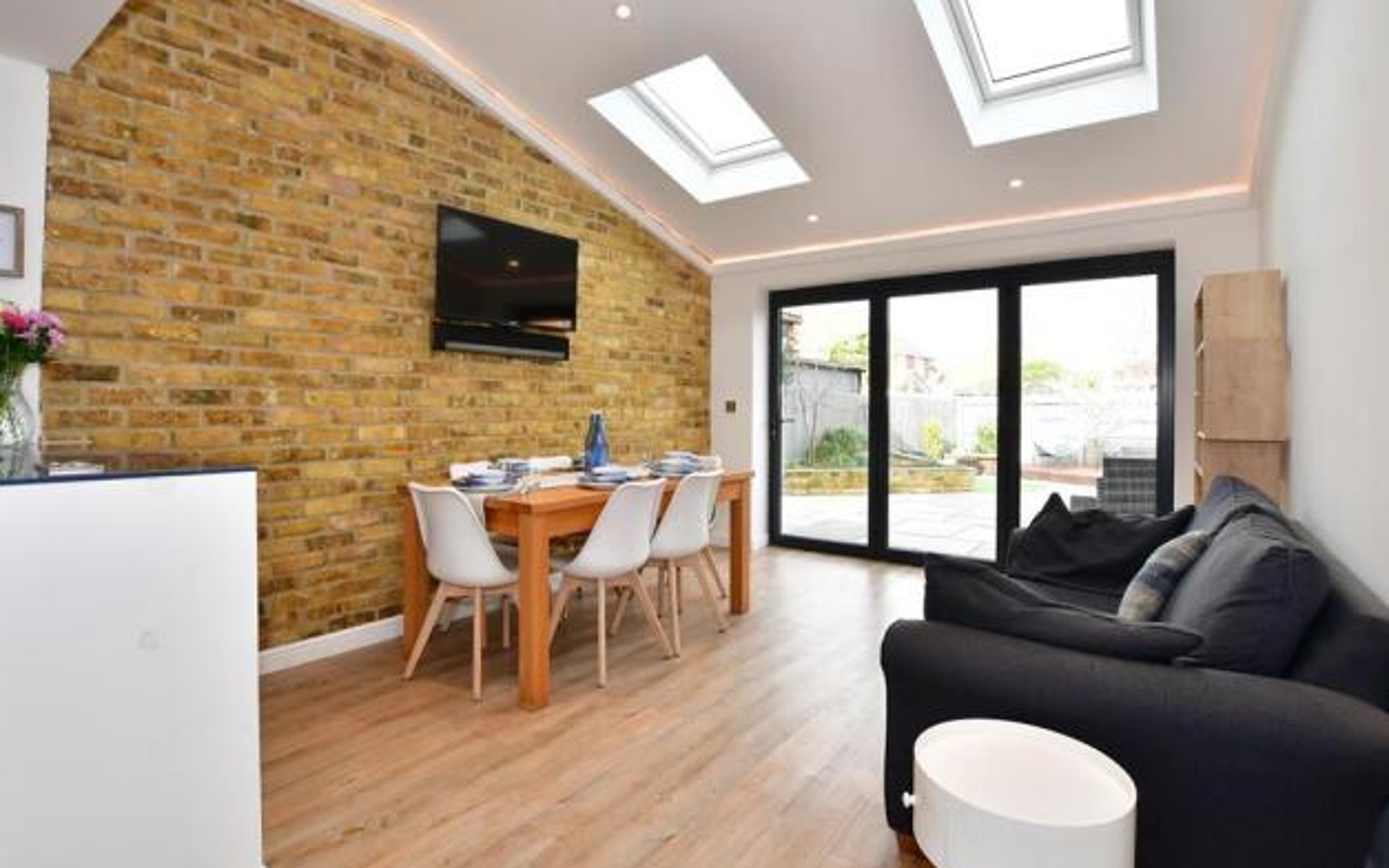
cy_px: 411
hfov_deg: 97.8
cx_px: 680
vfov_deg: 71.2
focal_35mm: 16
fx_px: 606
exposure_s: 1/15
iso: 160
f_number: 8
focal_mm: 10
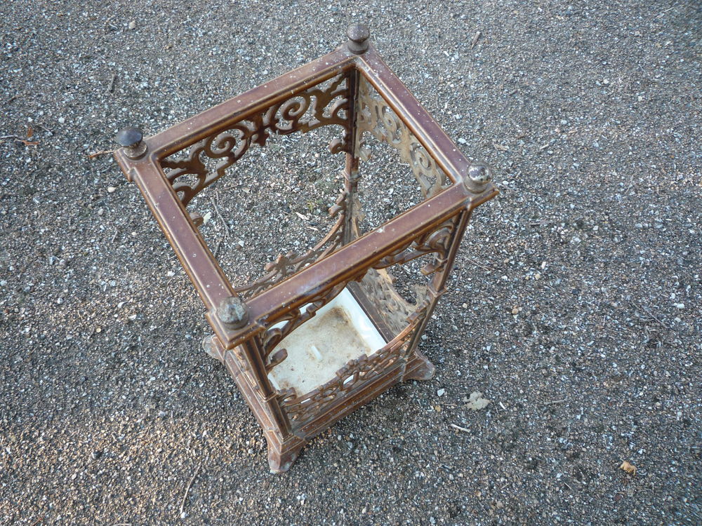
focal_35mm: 30
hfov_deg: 60.0
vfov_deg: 46.8
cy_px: 263
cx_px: 351
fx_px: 608
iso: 100
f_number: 3.3
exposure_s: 1/40
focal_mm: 5.2
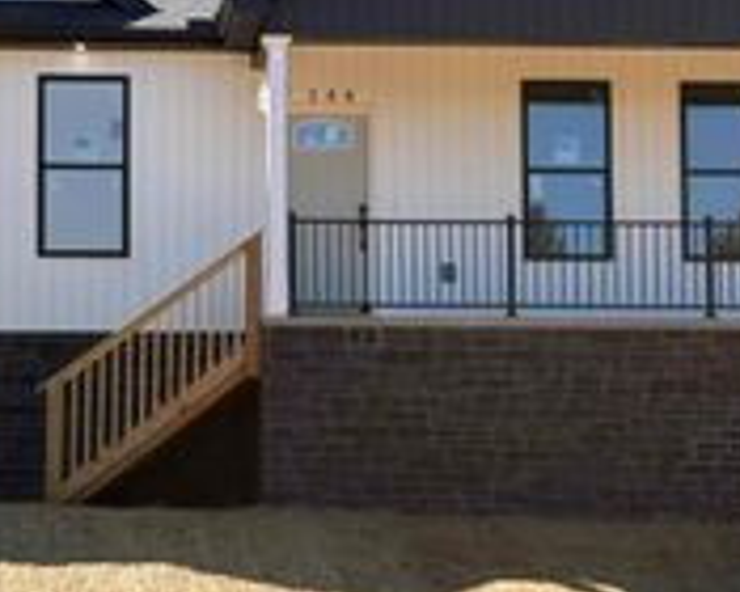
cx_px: 300
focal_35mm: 134
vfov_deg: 11.5
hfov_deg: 14.4
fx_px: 2935
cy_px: 271
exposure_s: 1/3226
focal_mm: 6.76
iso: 80
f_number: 1.78
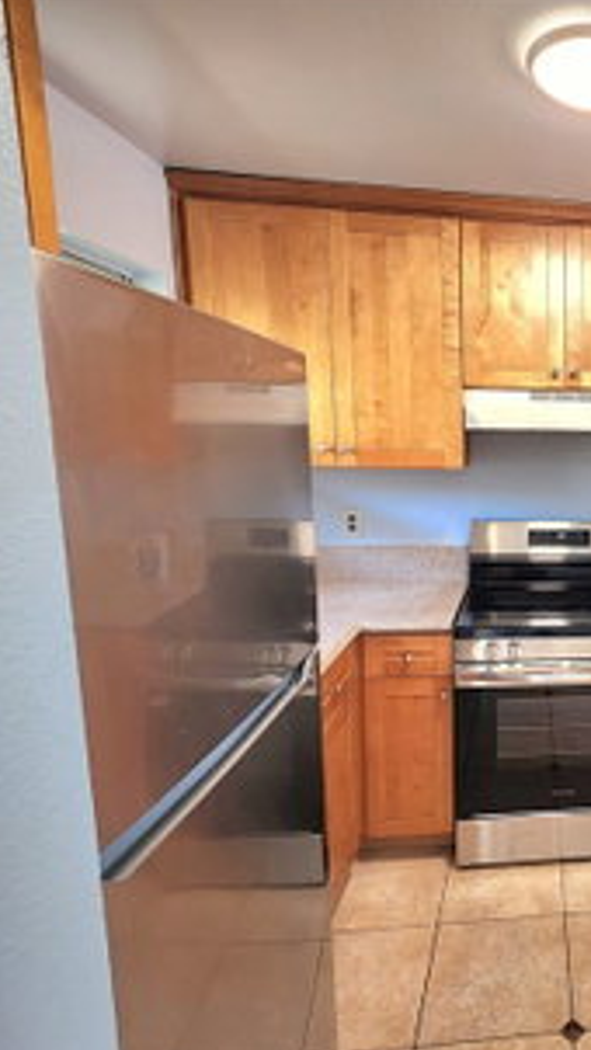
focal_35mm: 20
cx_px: 628
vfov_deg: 86.6
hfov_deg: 44.7
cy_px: 539
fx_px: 557
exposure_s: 1/60.2
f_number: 2.2
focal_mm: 2.2
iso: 200
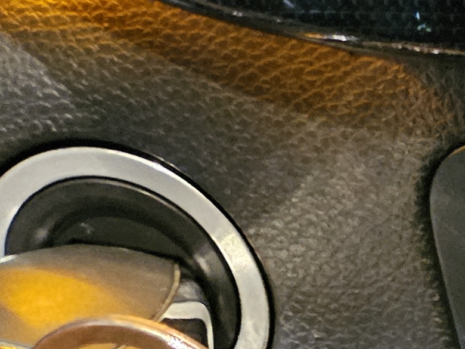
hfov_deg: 12.4
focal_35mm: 118
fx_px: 1585
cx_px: 1185
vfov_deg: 11.1
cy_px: 762
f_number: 1.8
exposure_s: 1/15
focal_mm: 5.4
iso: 2000
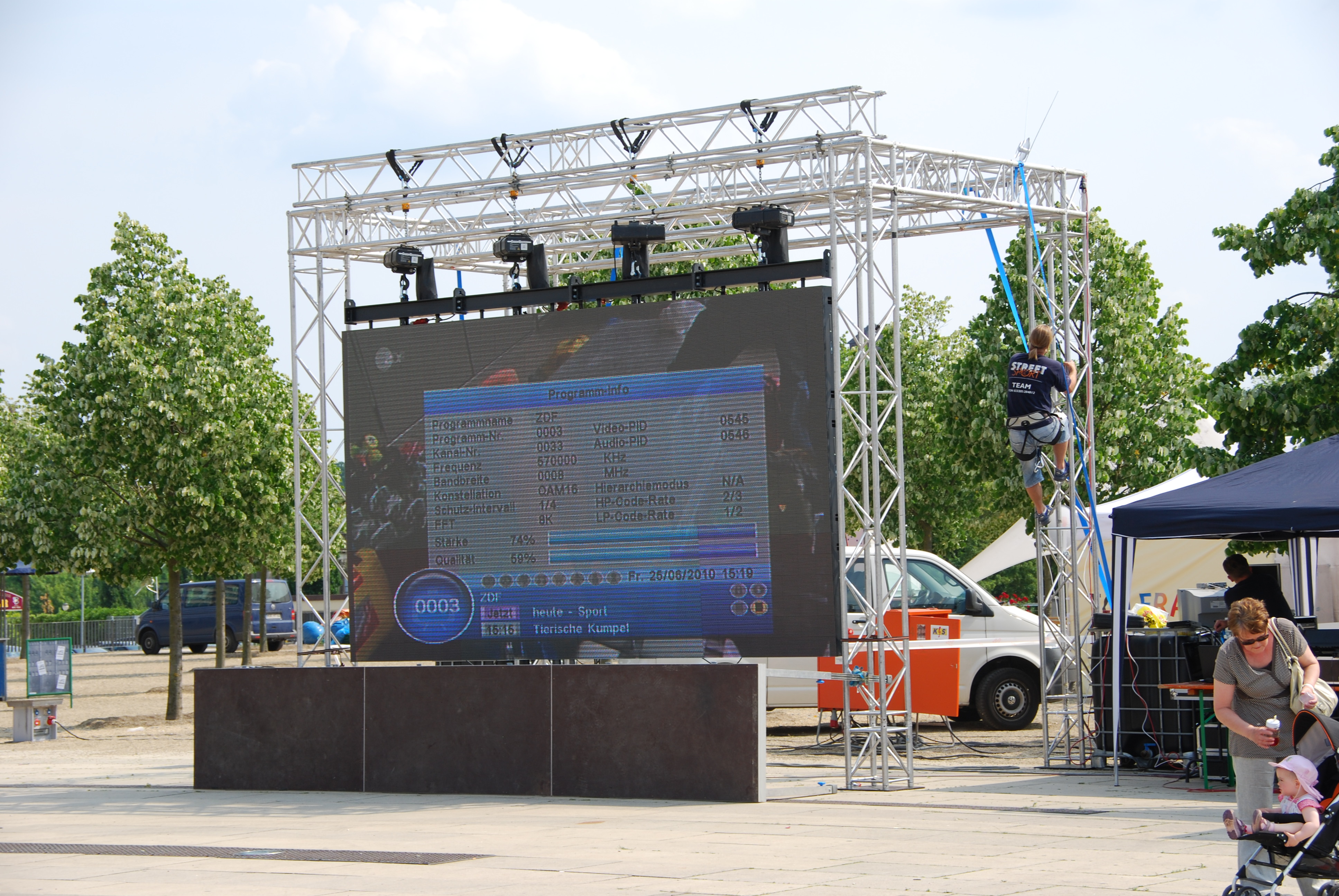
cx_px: 670
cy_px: 448
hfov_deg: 24.6
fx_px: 3072
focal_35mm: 82
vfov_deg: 16.6
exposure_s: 1/200
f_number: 7.1
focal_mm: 55
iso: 100
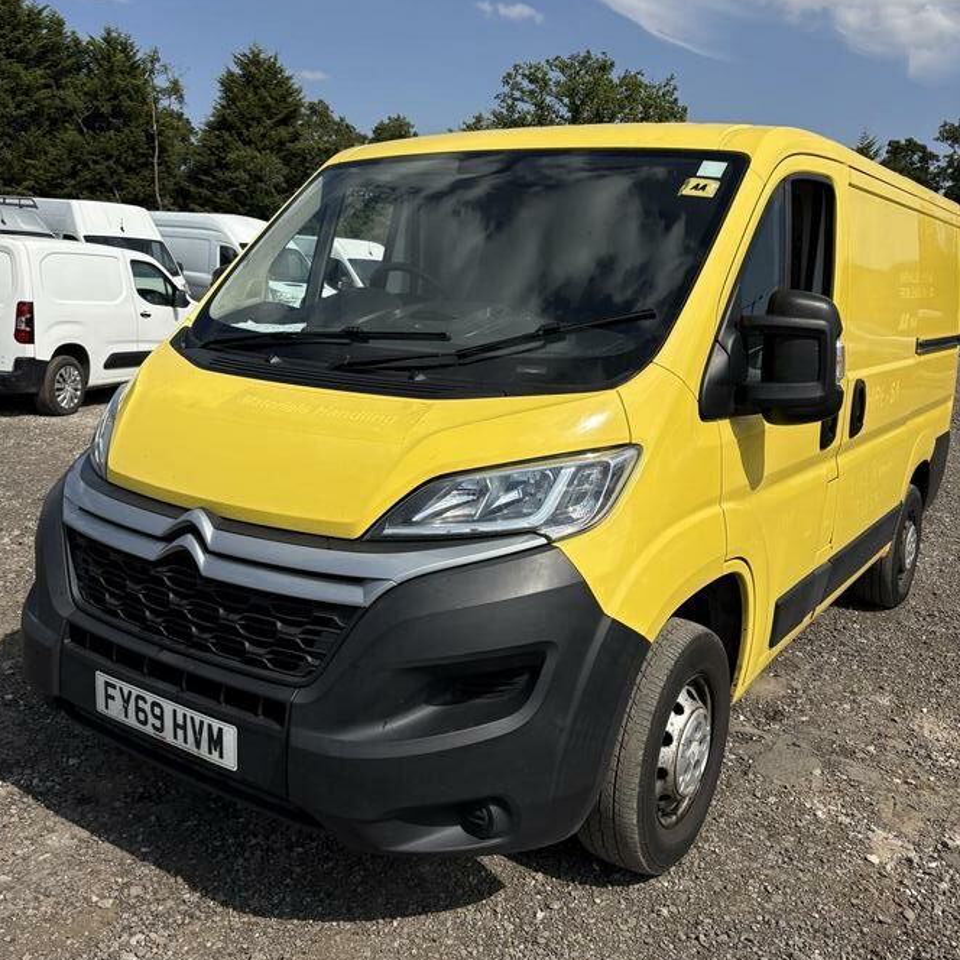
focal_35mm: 31
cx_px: 476
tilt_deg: -2.3
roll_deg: -1.2
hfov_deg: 52.5
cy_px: 425
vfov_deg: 52.4
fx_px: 973
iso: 50
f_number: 1.6
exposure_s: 1/6993
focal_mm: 5.96
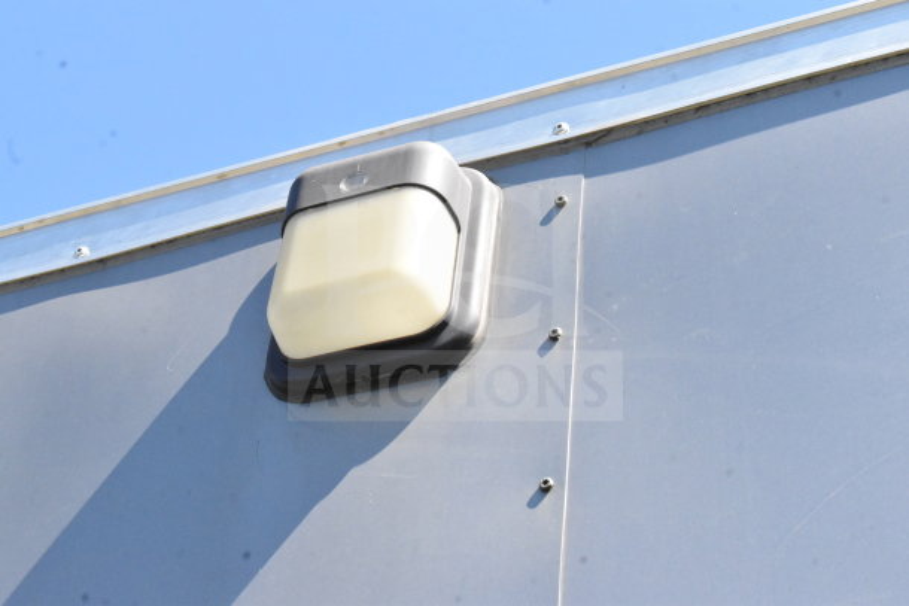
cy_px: 303
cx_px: 454
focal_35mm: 82
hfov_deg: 24.6
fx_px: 2083
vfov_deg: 16.6
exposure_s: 1/1250
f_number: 18
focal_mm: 55
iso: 6400
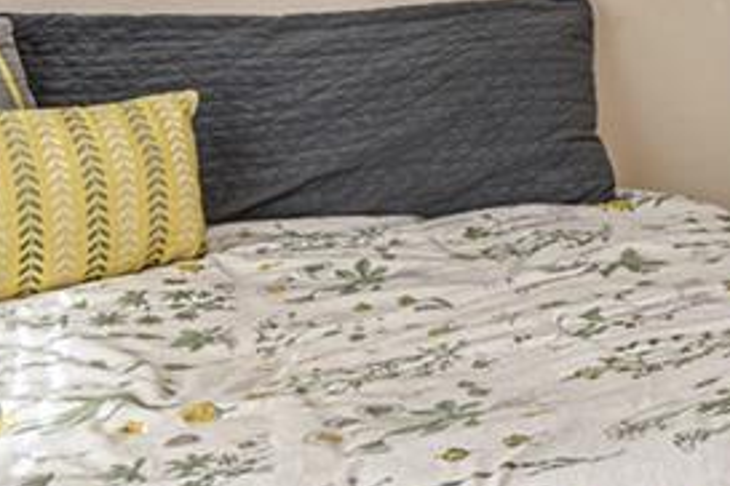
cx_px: 770
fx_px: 1217
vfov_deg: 21.4
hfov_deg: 30.4
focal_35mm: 60
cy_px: -55
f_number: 5.6
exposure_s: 1/60
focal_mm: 16
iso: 400
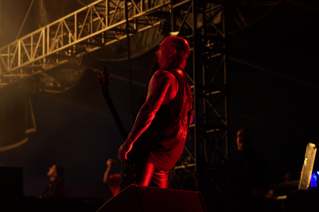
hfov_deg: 19.5
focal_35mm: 105
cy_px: 106
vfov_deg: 13.0
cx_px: 160
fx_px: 930
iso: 1250
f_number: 4
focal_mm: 105
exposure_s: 1/125
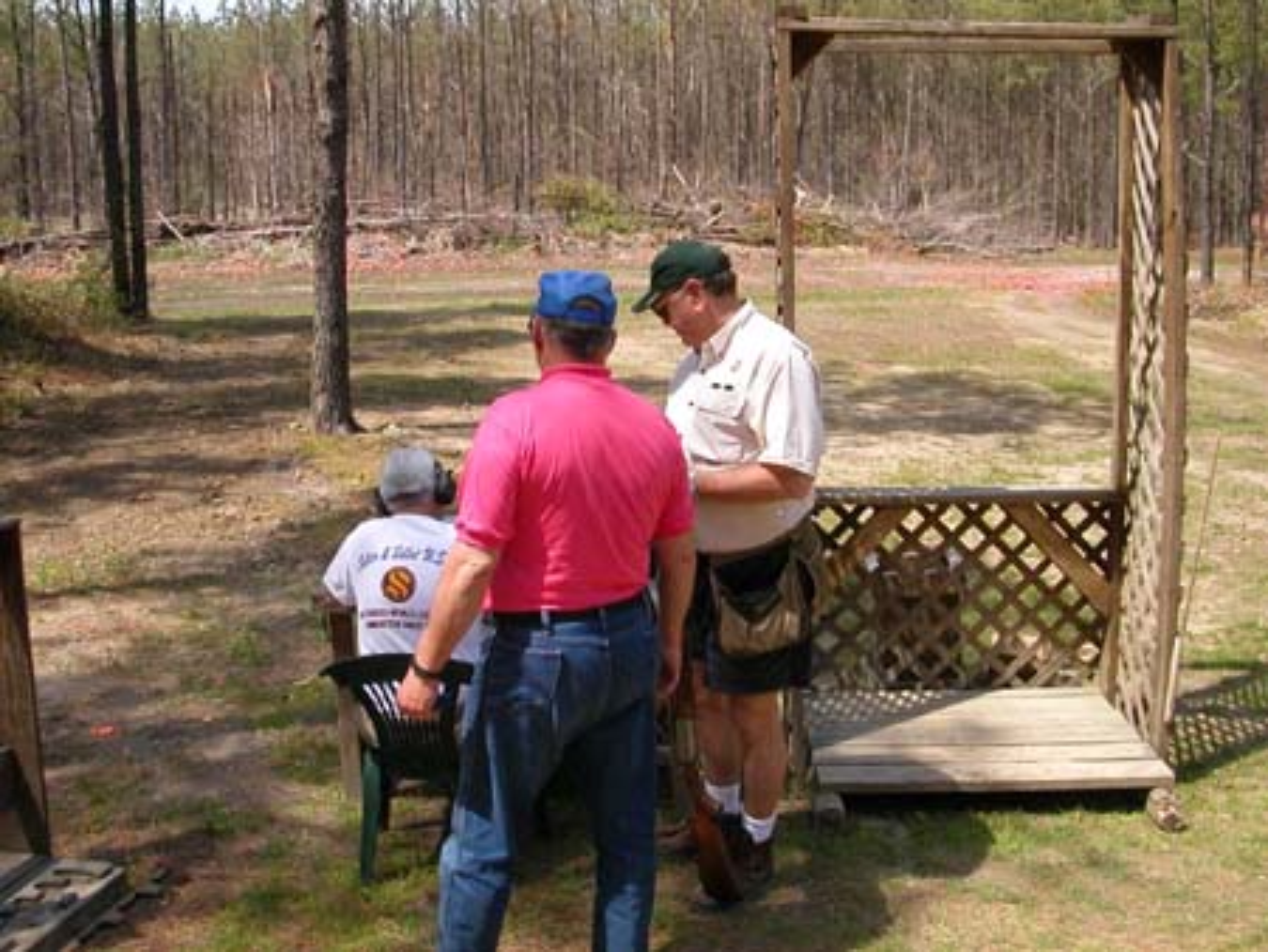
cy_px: 476
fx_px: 1356
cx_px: 634
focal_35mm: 37
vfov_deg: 38.7
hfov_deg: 50.1
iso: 100
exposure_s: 1/328
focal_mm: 5.6
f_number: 4.5
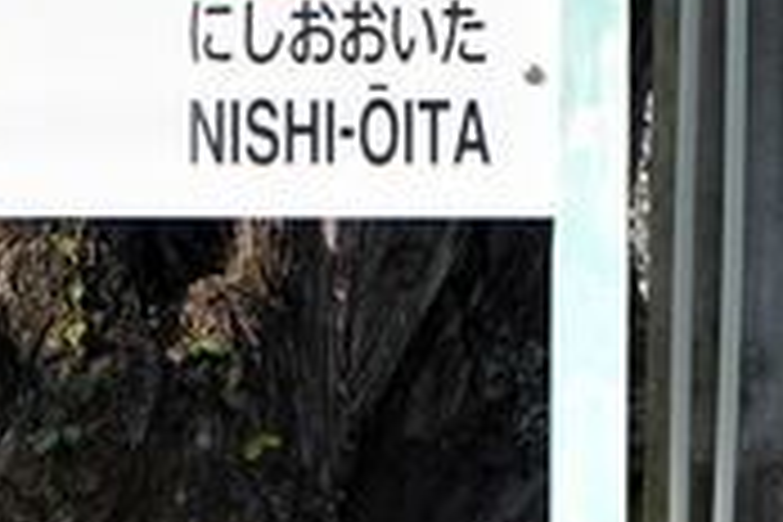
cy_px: -126
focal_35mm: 482
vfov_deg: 2.8
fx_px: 10483
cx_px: -135
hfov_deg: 4.3
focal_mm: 70
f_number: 6.3
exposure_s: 1/200
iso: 100
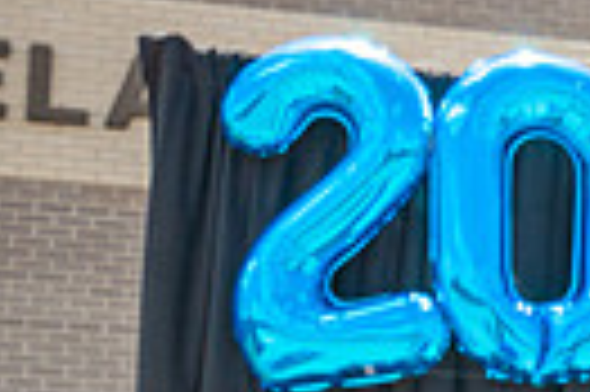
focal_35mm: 133
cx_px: 1040
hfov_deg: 13.9
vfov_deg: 10.1
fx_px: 2177
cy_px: 489
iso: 200
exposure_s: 1/250
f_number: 8
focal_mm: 20
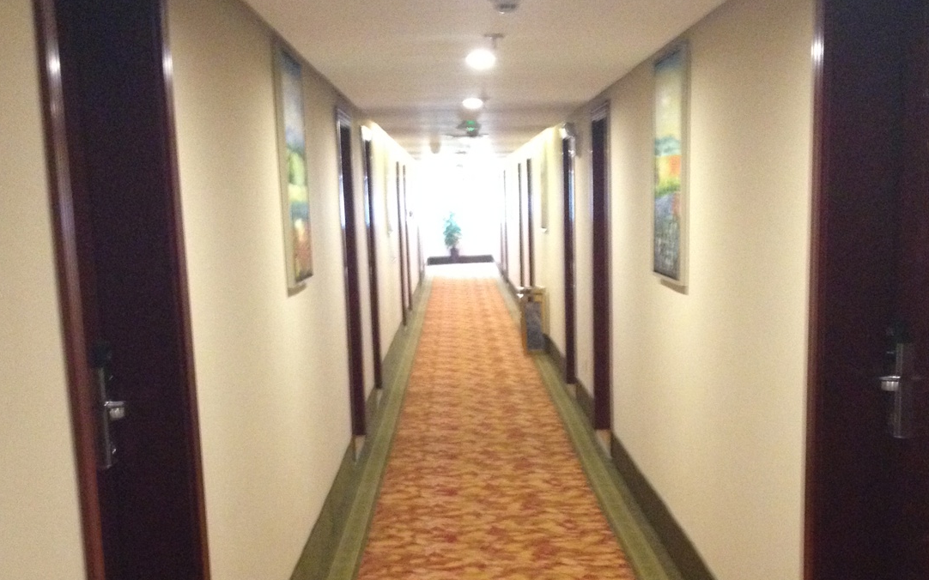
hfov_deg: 35.6
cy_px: 496
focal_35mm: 57
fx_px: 1443
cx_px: 517
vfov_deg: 22.3
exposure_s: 1/15
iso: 400
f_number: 2.4
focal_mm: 4.28
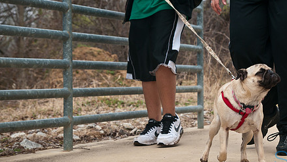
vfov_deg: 12.9
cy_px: 66
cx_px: 189
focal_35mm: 94
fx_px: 713
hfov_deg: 22.7
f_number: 5
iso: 200
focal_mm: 45
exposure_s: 1/400
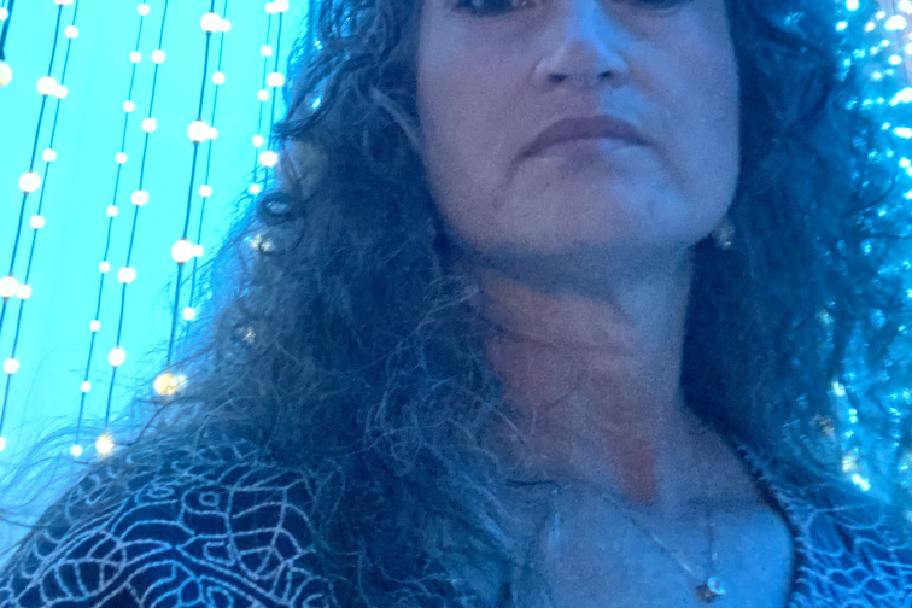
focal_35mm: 44
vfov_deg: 28.4
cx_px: 478
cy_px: -17
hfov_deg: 44.5
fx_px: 1115
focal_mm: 2.71
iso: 1600
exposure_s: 1/15
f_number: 2.2
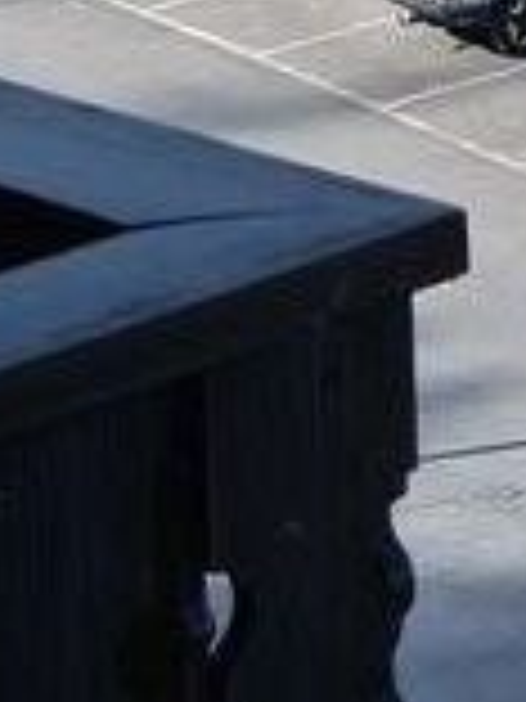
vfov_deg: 10.6
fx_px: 3383
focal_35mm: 167
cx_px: 989
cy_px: -792
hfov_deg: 8.5
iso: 25
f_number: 1.8
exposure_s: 1/586
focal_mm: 3.98
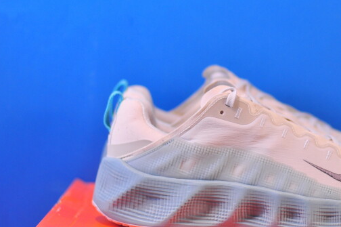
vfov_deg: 11.5
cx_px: 250
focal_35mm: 119
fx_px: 1126
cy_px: 92
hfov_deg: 17.1
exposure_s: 1/320
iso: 250
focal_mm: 50
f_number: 2.2
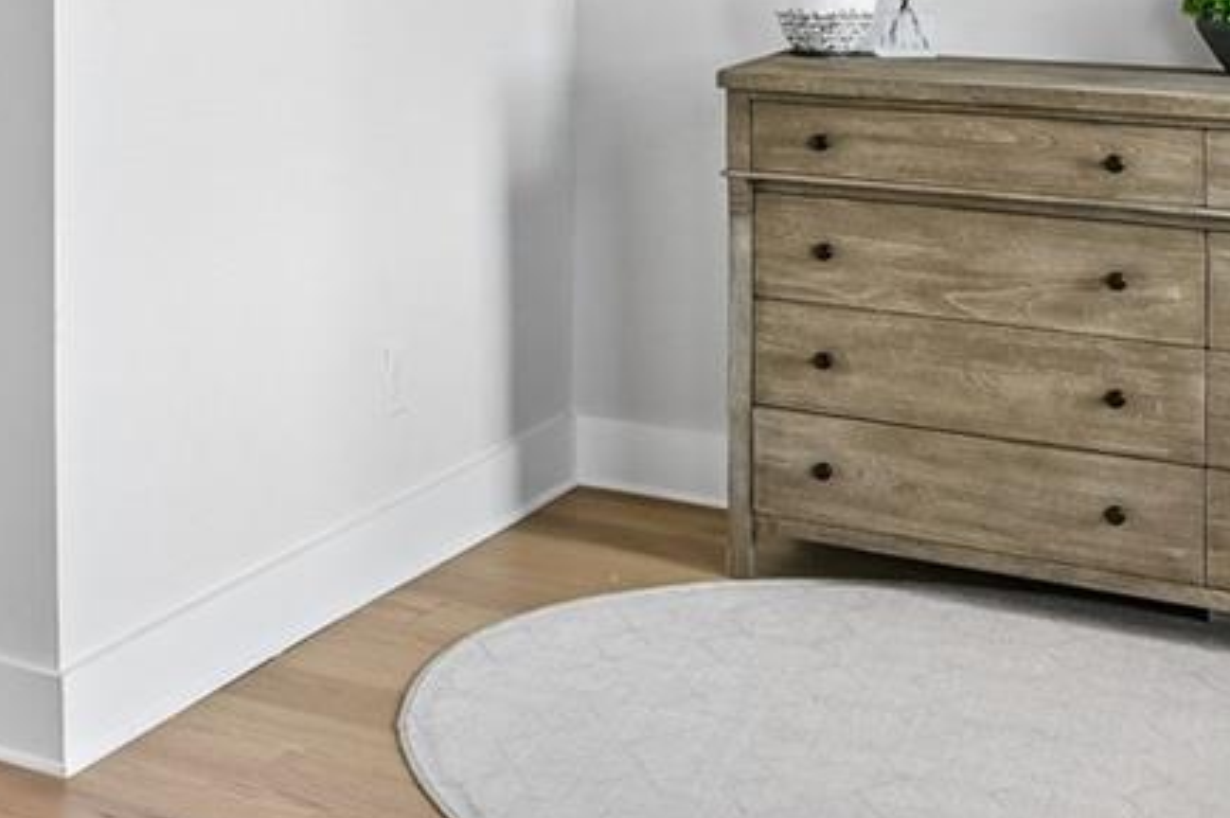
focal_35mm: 71
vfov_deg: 18.2
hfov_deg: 25.8
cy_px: -166
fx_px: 2424
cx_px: -196
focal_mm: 15
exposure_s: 1/15
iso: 200
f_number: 8
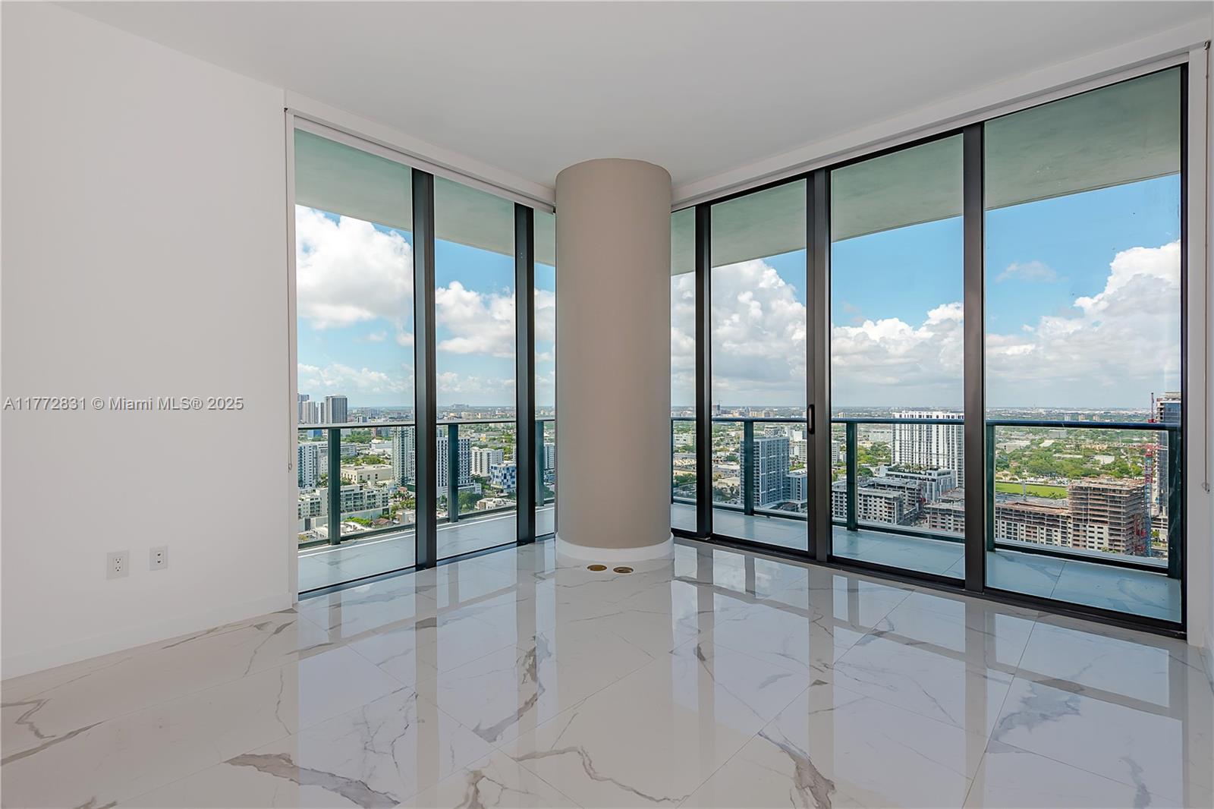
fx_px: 539
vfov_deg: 73.7
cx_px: 607
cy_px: 404
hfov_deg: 96.7
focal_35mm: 16
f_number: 8
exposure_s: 1/250
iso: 100
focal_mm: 16
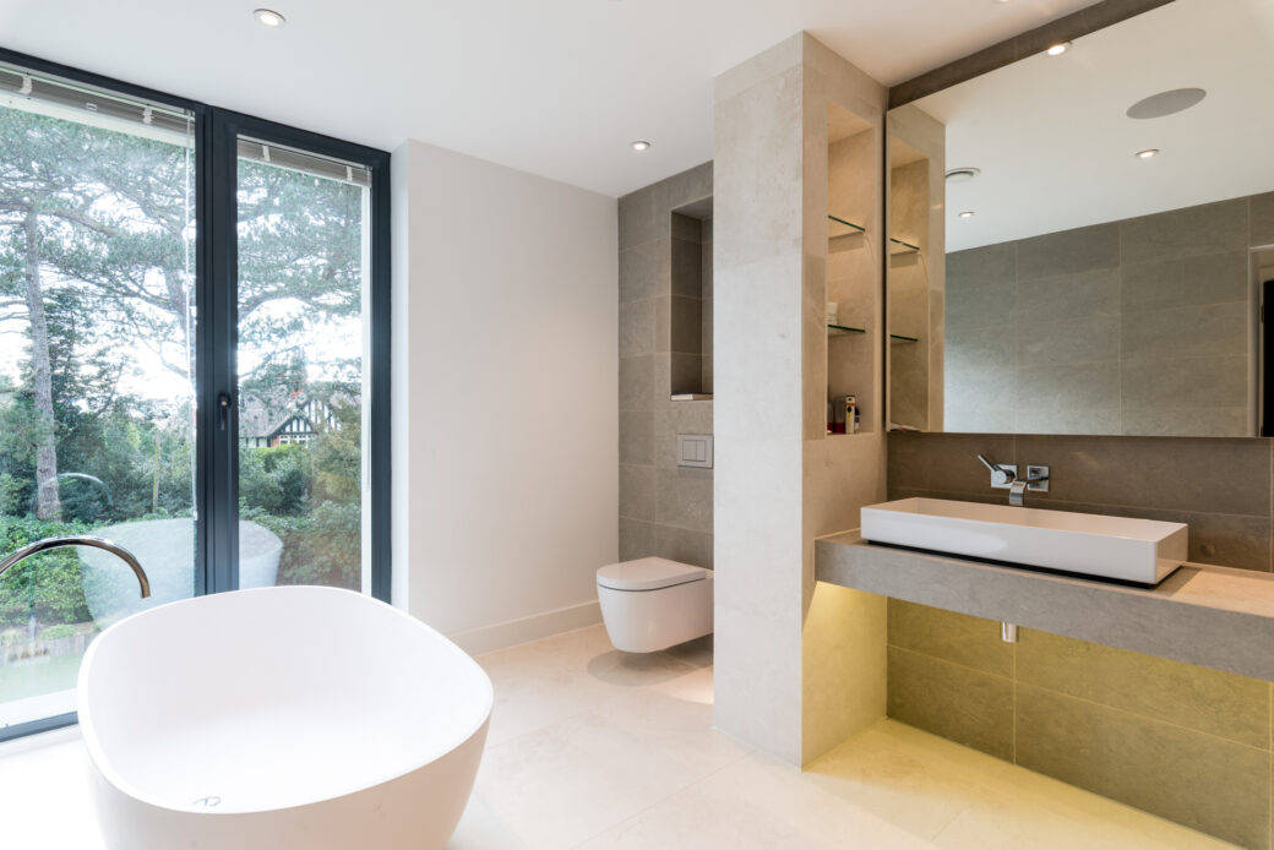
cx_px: 637
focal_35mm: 18
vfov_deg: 67.4
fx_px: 637
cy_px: 425
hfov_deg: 90.0
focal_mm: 18
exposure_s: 1/4
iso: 100
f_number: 11
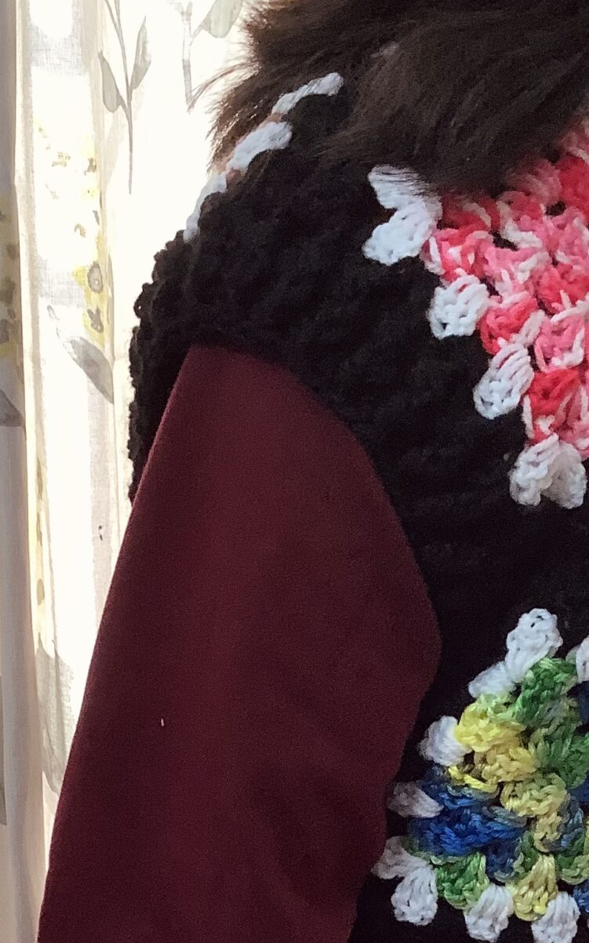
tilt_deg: -20.0
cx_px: 314
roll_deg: +0.8
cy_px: 934
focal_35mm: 70
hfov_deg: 18.6
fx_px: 1798
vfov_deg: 27.7
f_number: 2.4
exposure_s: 1/60
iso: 100
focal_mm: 3.3
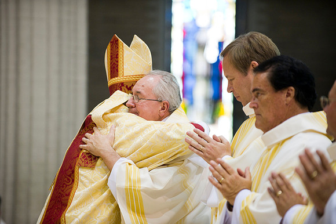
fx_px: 1866
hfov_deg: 10.3
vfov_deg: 6.9
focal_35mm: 200
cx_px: 168
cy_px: 112
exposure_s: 1/100
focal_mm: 200
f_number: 2.8
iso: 2000
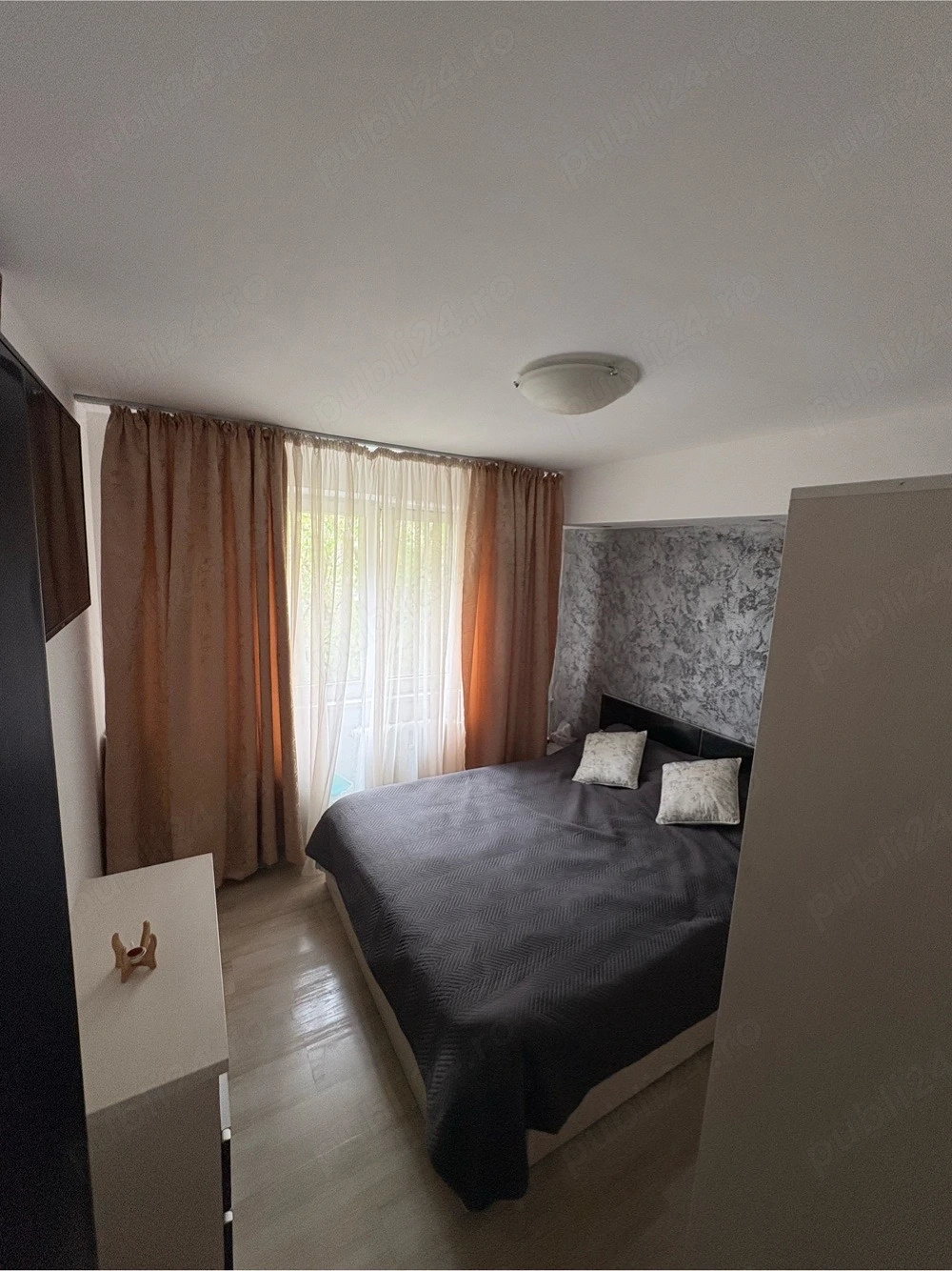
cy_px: 636
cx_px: 476
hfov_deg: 85.7
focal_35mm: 14
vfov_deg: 102.1
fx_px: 514
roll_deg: -2.7
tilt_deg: -8.0
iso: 200
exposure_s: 1/99
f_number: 2.2
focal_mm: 2.22
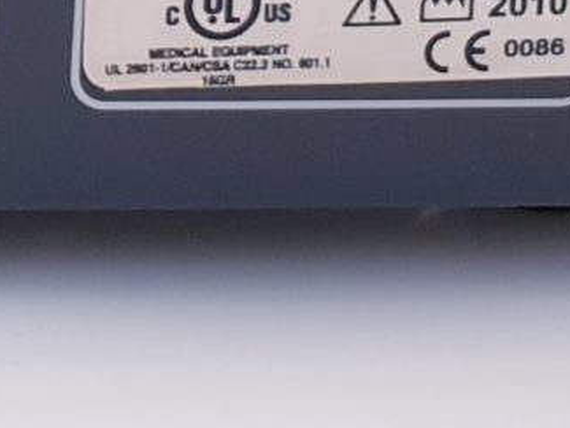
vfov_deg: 6.8
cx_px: -823
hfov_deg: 8.7
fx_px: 3377
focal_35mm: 205
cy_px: -653
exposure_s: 1/50
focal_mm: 4.3
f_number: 2.4
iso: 80
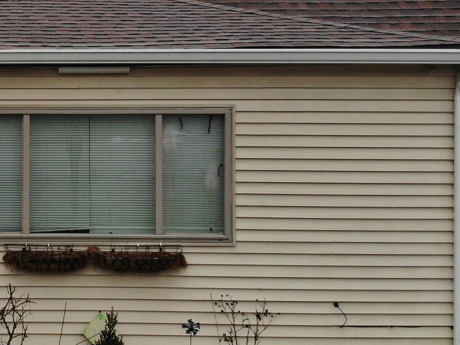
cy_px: 89
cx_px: -22
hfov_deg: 23.7
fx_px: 1036
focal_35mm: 78
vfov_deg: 18.8
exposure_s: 1/66.8
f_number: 2.8
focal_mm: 4.5
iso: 115
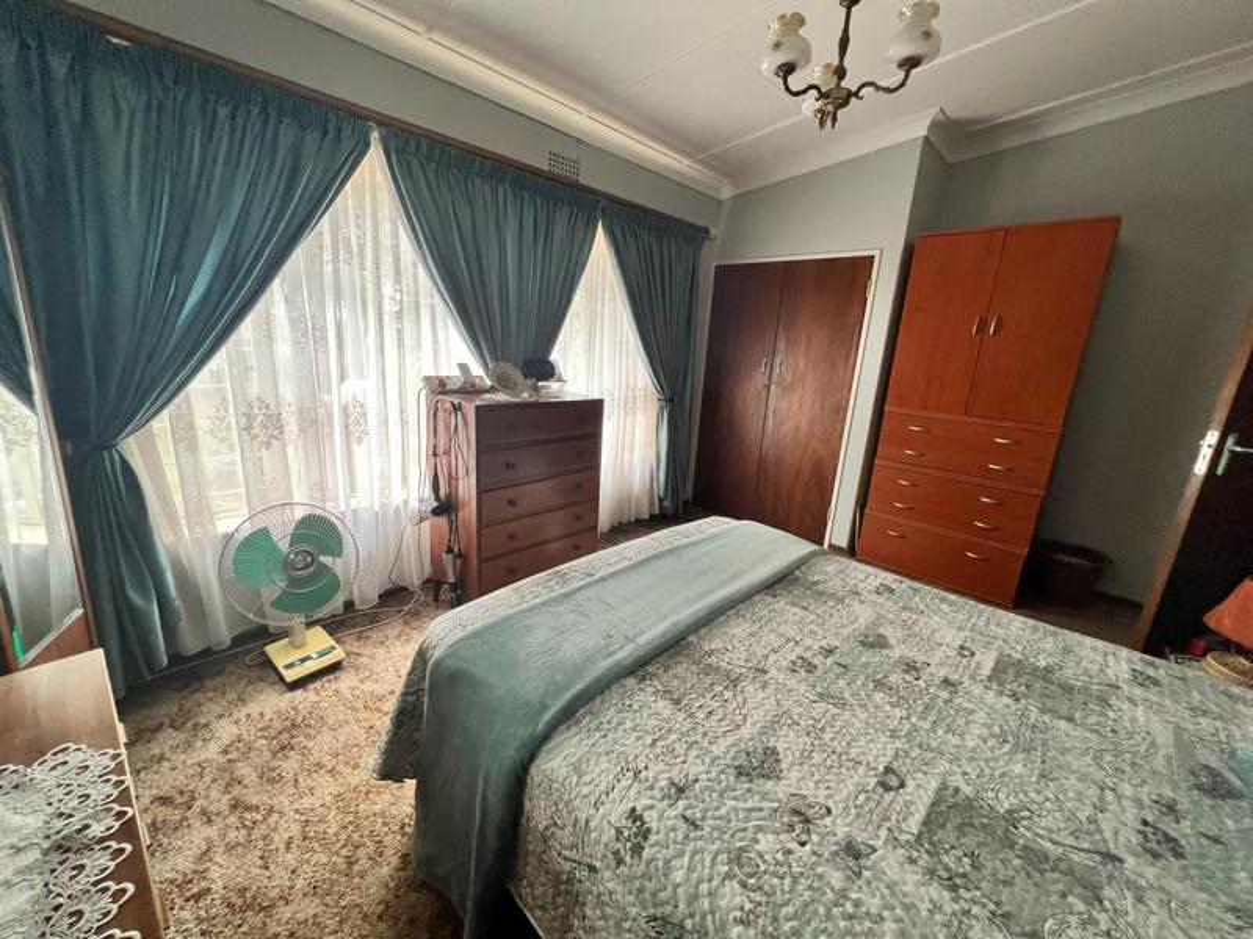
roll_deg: -3.5
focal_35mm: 13
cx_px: 626
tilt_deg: -14.8
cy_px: 470
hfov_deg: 106.2
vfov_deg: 89.9
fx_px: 471
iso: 160
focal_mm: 1.57
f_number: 1.8
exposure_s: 1/100
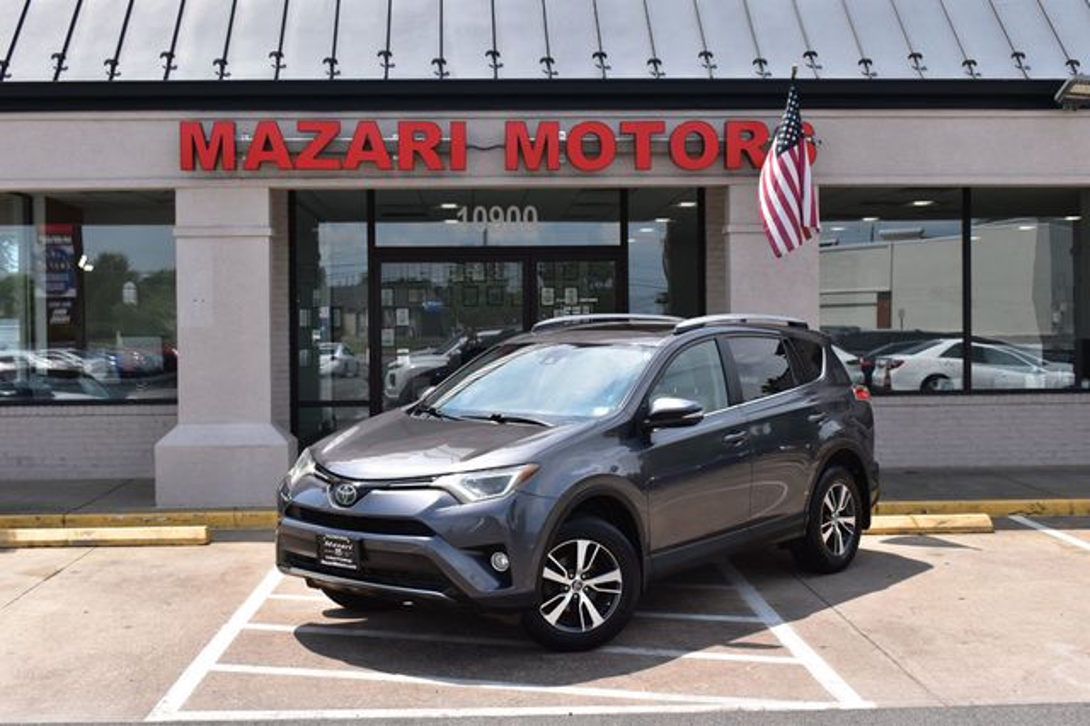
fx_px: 1453
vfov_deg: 28.0
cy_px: 363
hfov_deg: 41.1
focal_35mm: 48
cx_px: 545
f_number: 11
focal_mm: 32
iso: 400
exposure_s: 1/500
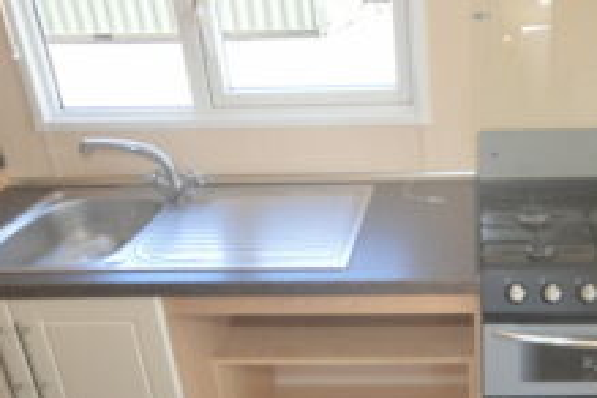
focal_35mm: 37
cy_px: 185
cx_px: 453
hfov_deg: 49.7
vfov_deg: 35.9
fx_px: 614
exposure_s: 1/100
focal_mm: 10
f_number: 5
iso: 400
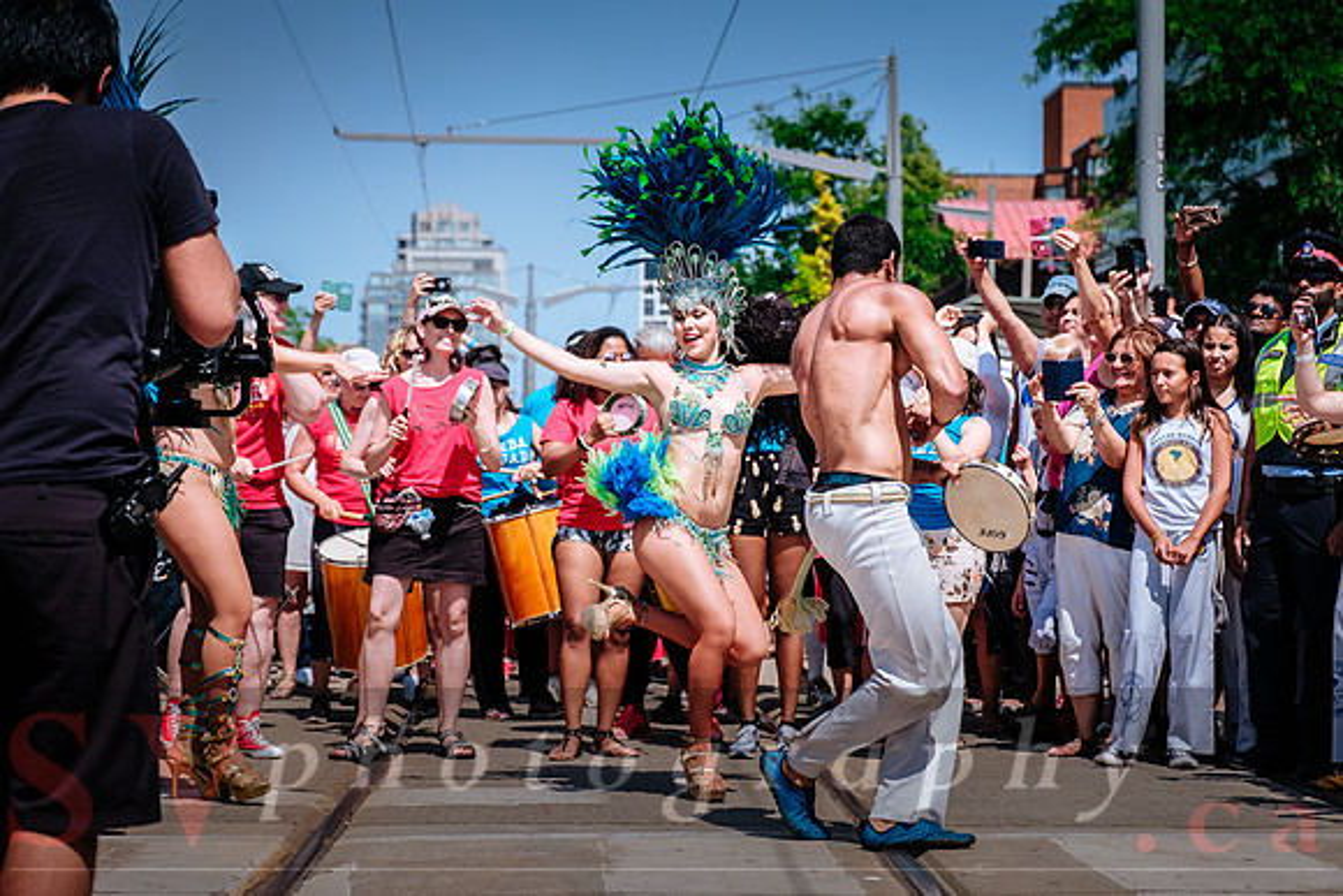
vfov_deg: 15.5
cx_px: 709
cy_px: 468
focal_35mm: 88
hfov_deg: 23.0
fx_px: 3297
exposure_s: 1/1600
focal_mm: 55
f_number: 4
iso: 200
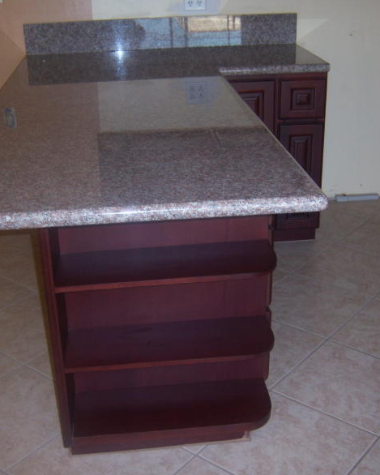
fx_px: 675
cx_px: 178
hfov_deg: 31.5
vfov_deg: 38.8
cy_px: 240
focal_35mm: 48
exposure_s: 1/60
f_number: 2.8
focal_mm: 7.5
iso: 100
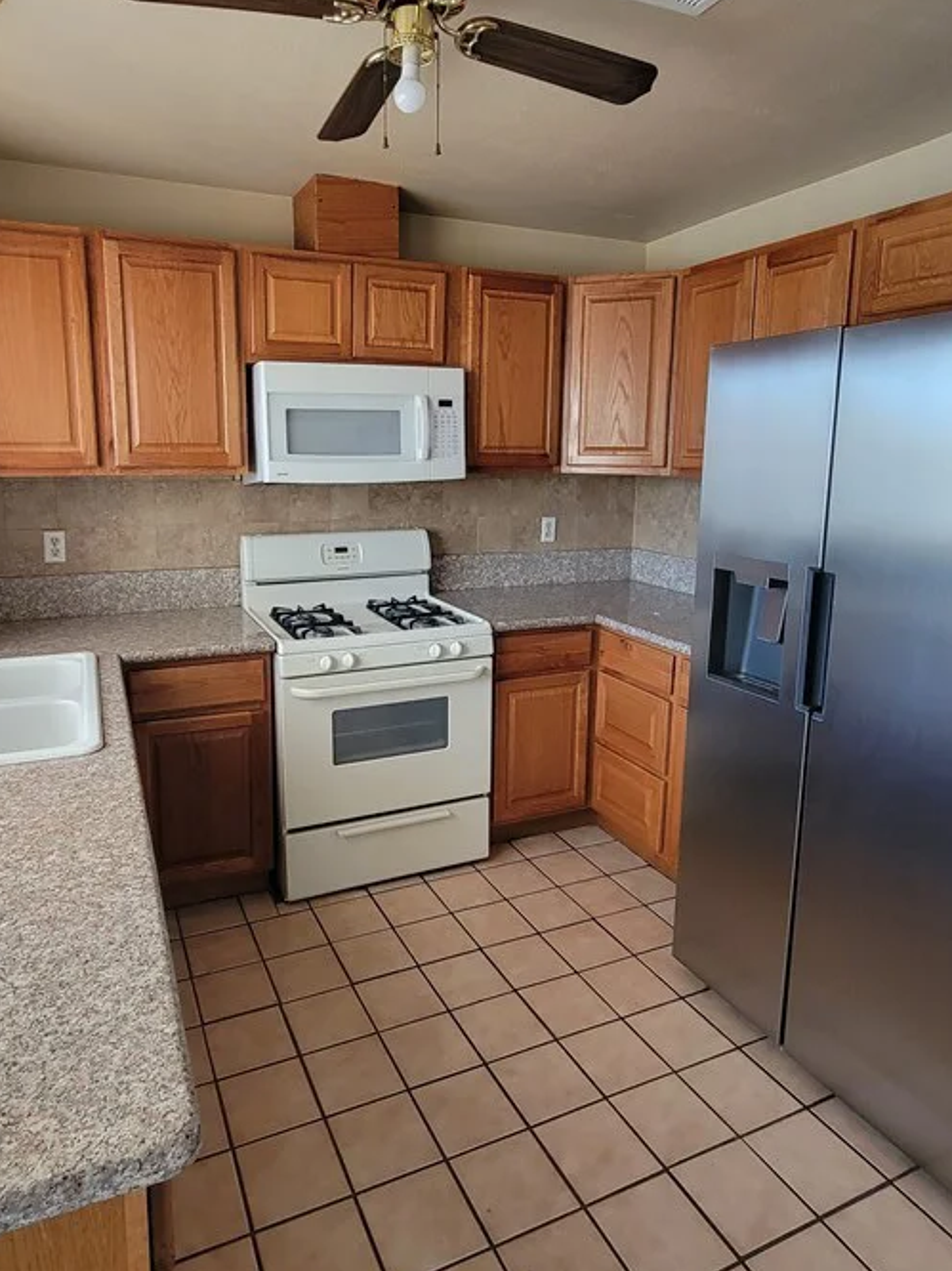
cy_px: 586
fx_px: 734
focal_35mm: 20
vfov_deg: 81.6
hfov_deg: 65.9
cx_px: 445
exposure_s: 1/60
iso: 200
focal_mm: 2.2
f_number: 2.2
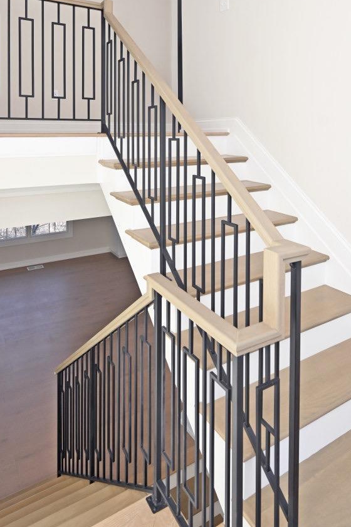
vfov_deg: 67.6
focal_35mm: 25
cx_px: 168
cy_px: 141
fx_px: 366
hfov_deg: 51.3
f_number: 5.6
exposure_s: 1/125
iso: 200
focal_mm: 14
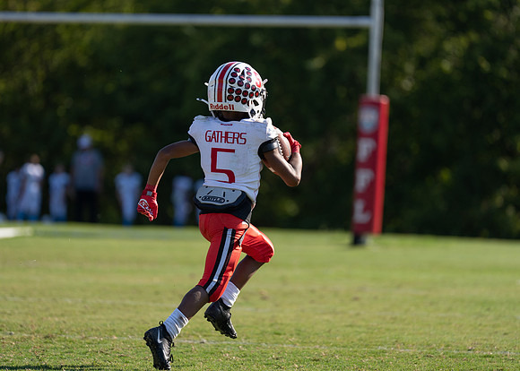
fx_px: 3520
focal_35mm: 238
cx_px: 251
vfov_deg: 6.0
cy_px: 172
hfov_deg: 8.4
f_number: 2.8
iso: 160
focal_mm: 200
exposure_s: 1/3200
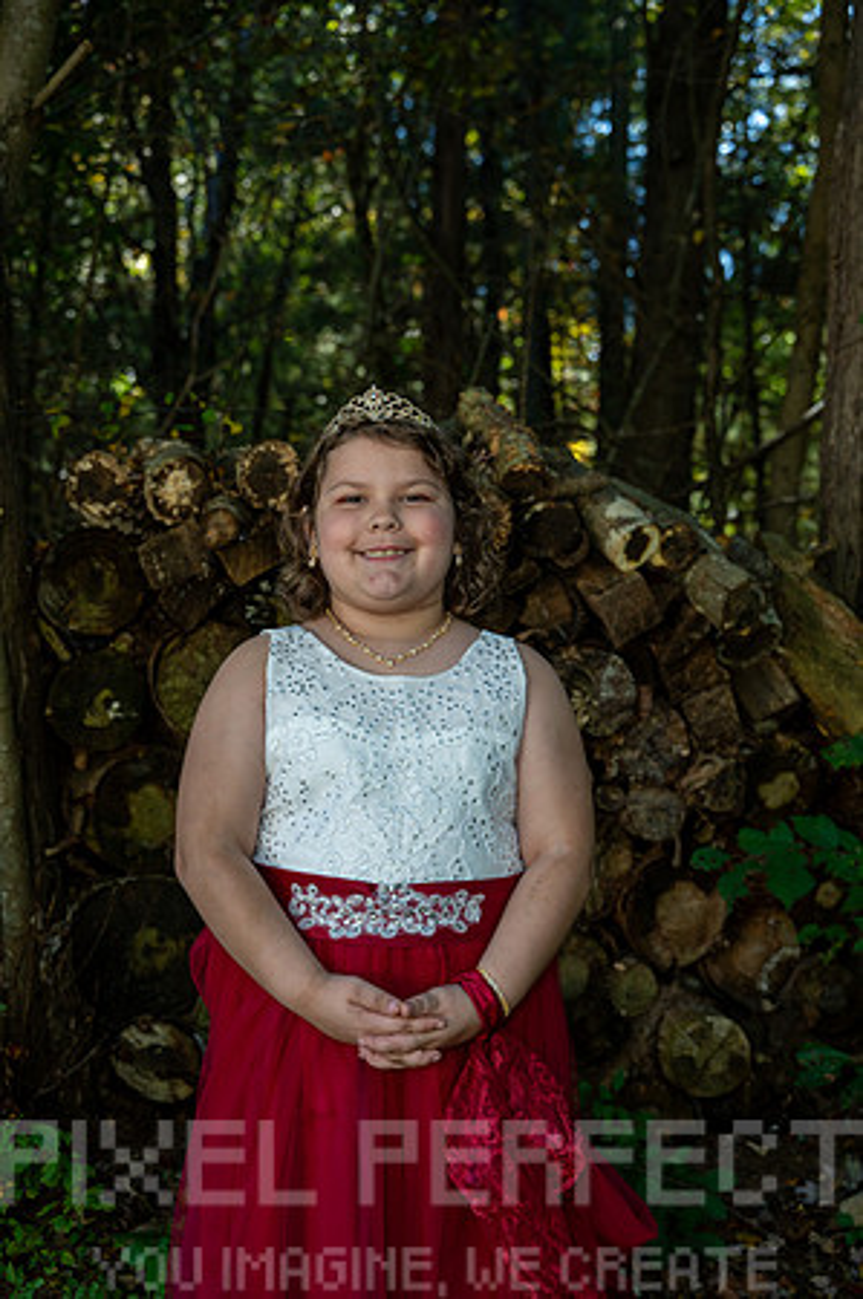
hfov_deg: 28.6
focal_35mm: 47
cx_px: 432
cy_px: 650
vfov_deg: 42.0
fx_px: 1694
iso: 560
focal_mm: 47
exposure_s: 1/200
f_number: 4.5
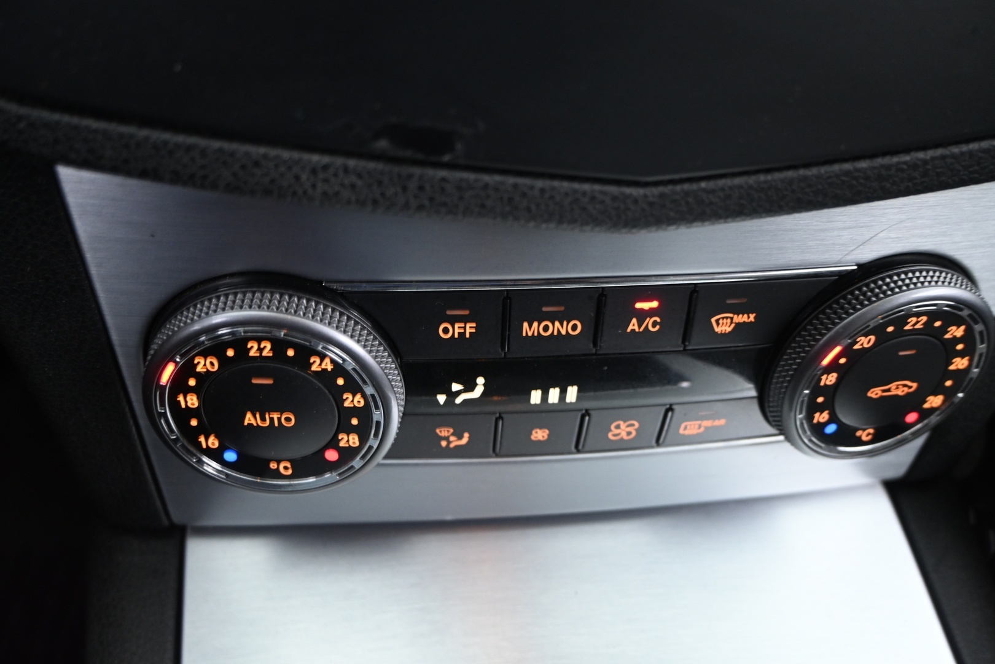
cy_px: 332
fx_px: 829
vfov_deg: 43.6
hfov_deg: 61.9
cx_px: 498
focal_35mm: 30
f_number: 3.8
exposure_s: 1/2
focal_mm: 20
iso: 1000
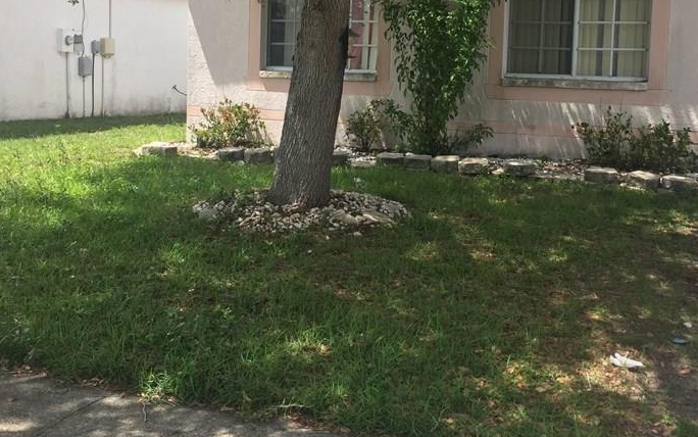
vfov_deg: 27.8
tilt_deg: -3.8
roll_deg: -2.4
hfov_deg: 43.5
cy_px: 134
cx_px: 349
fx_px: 875
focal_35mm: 46
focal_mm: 4.15
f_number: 2.2
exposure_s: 1/942
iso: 32
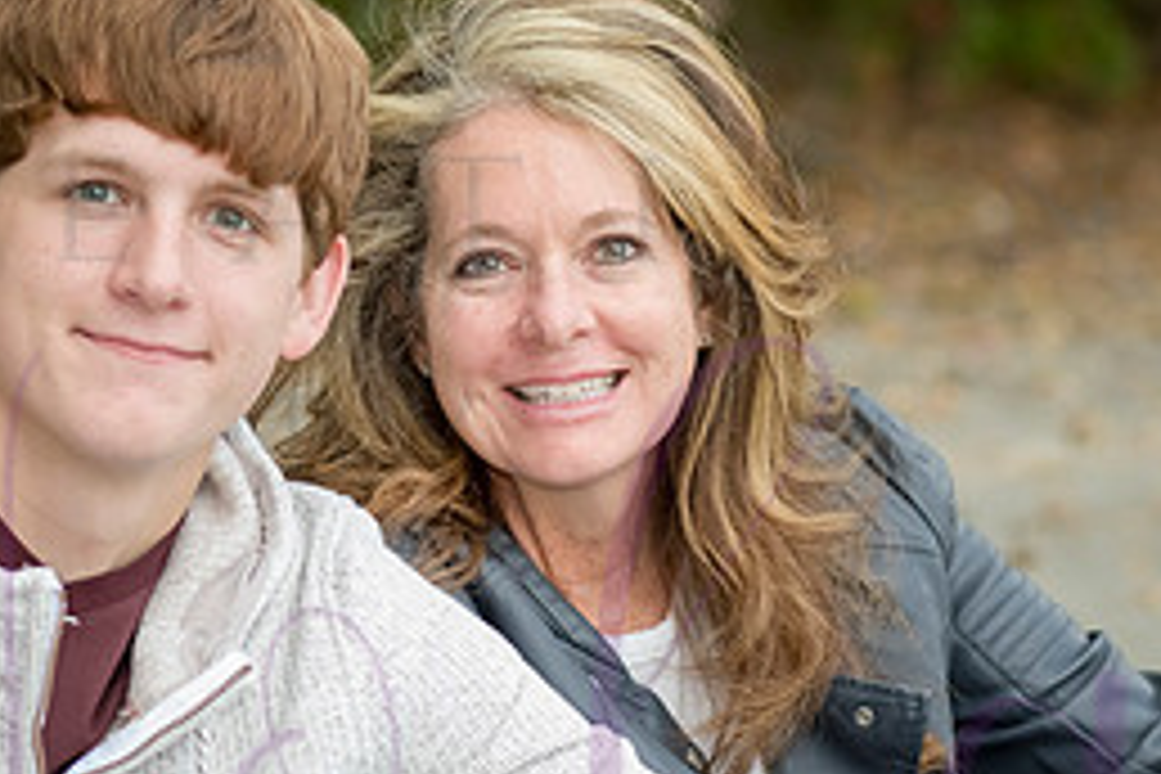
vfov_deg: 6.1
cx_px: 464
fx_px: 7256
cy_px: 430
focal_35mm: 225
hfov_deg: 9.1
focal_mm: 100
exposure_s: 1/640
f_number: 4.5
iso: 800
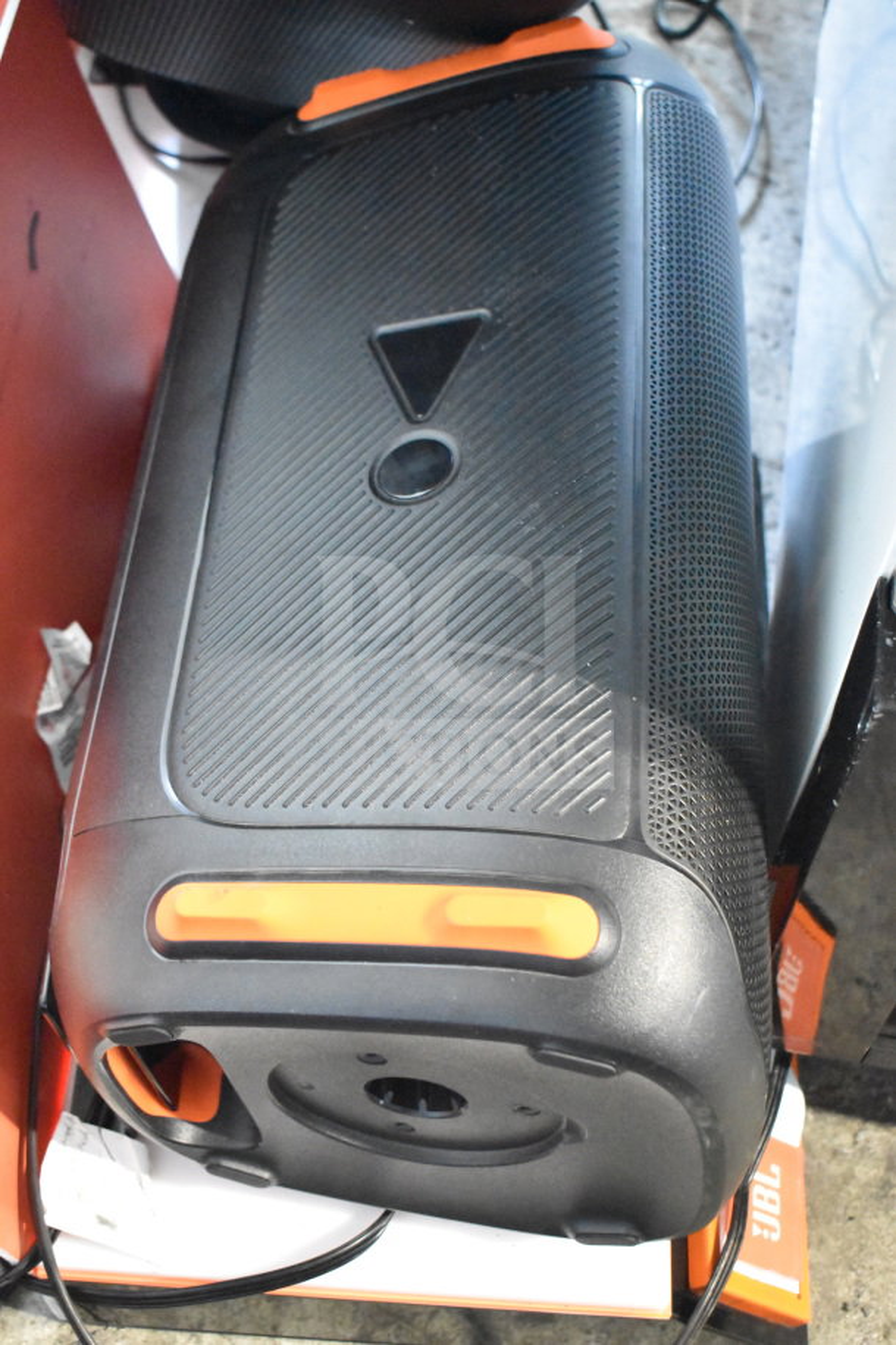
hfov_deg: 28.9
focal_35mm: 46
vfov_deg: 42.3
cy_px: 672
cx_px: 448
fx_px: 1736
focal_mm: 31
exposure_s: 1/50
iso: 12800
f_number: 4.2
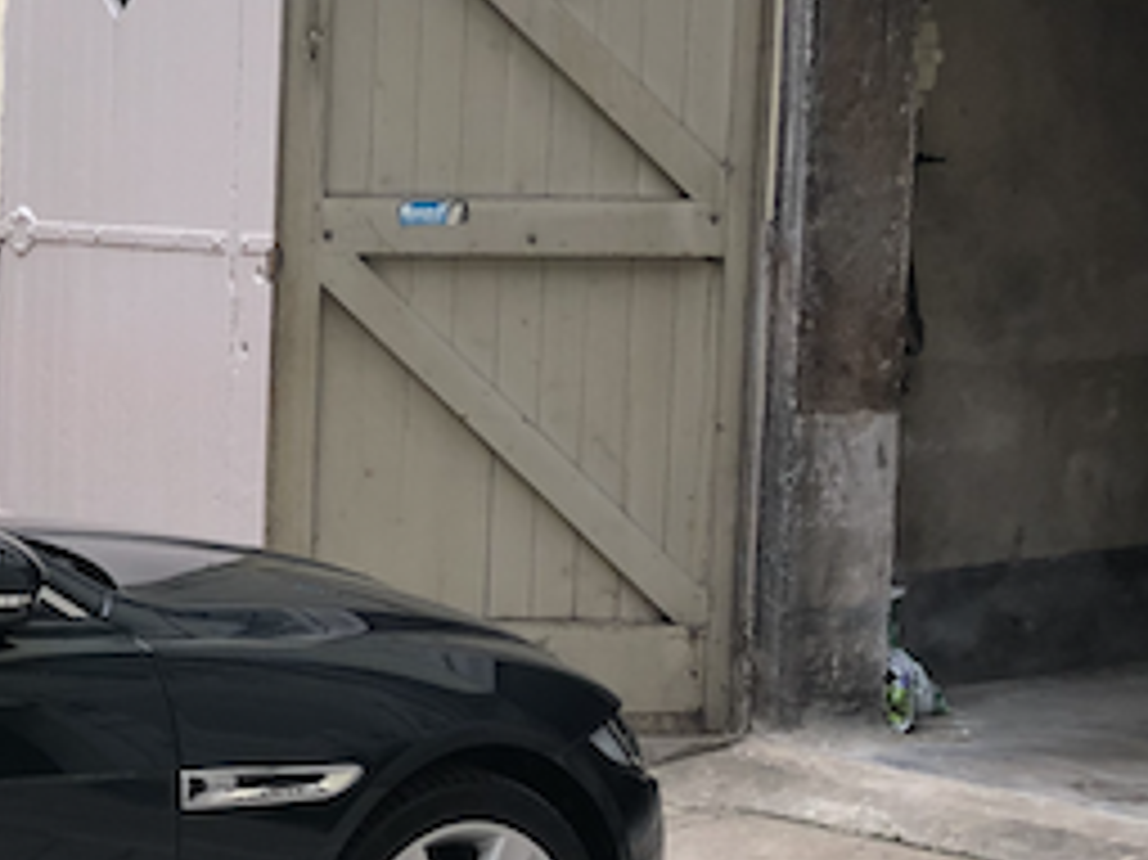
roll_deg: +0.3
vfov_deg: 16.8
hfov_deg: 19.6
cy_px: 387
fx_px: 2917
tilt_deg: -4.2
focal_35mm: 88
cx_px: -527
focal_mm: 4
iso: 40
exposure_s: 1/100
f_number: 1.8
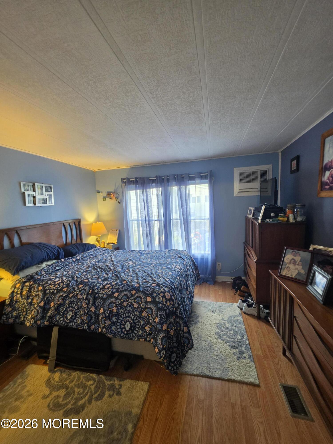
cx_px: 166
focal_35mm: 13
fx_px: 167
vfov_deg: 106.2
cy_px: 222
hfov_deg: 89.9
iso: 200
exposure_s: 1/60
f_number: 1.9
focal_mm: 2.2
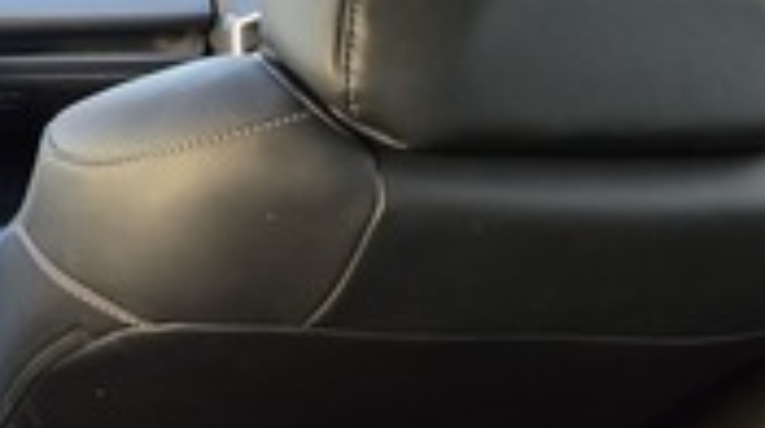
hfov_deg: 41.0
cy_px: -50
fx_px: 689
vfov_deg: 30.6
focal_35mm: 34
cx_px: -144
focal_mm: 2.2
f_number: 1.9
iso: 160
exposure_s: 1/120
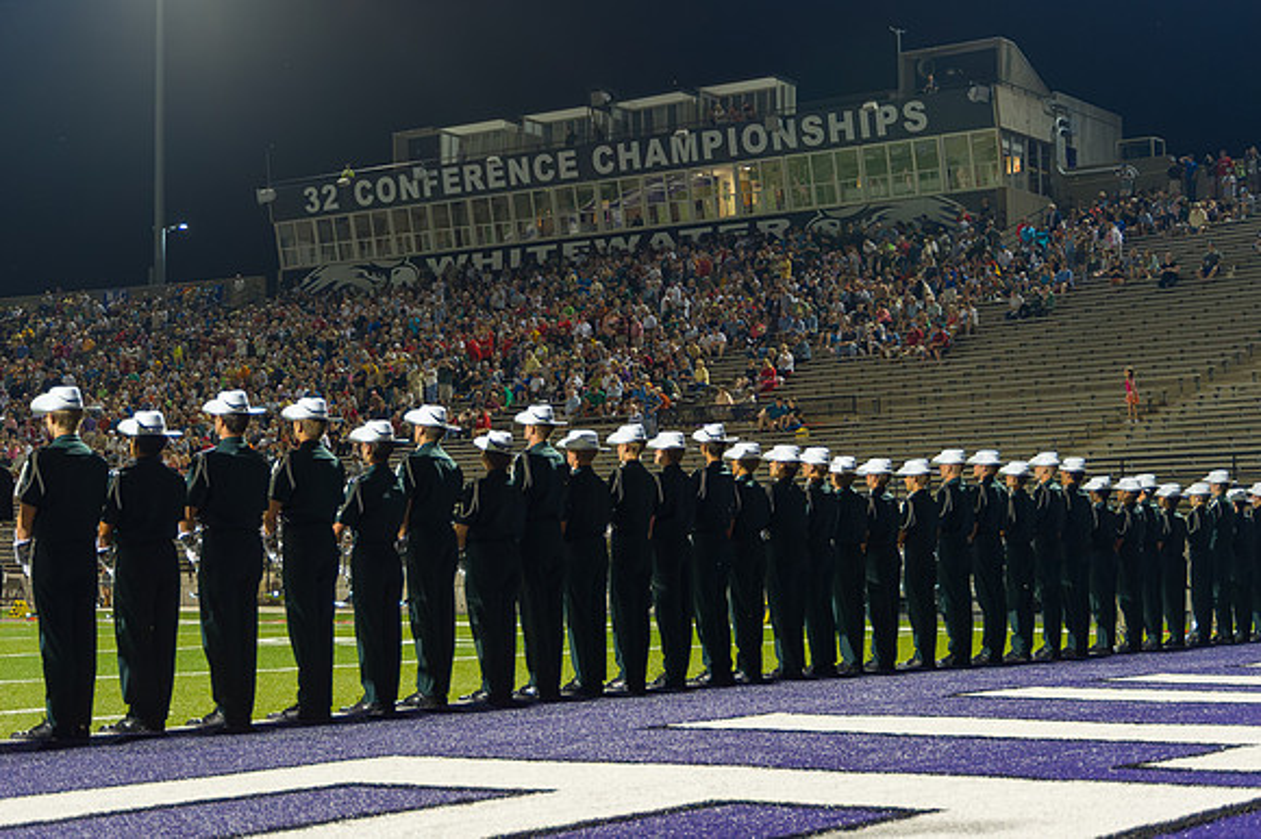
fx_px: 2182
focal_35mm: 62
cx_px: 657
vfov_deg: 21.8
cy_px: 418
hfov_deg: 32.2
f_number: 5
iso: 4500
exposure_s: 1/160
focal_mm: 58
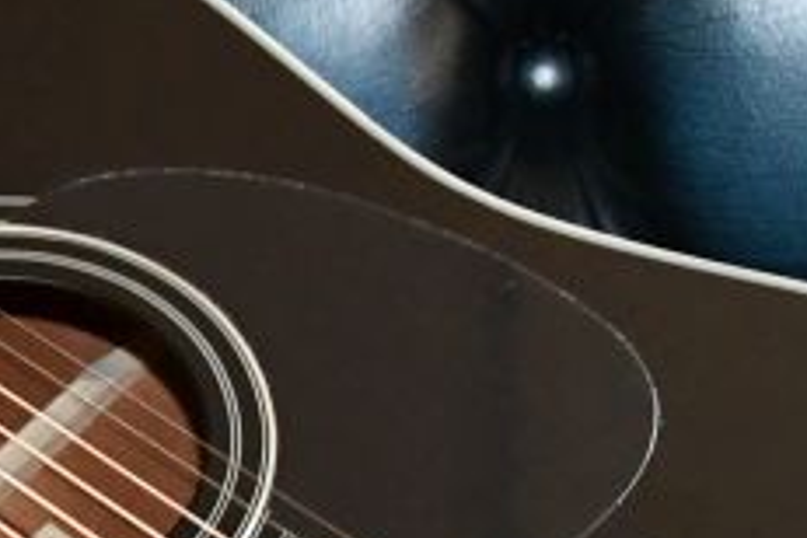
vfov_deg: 6.3
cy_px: 564
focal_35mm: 216
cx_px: -227
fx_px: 4842
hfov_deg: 9.4
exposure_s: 1/60
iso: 3200
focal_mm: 26
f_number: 3.8
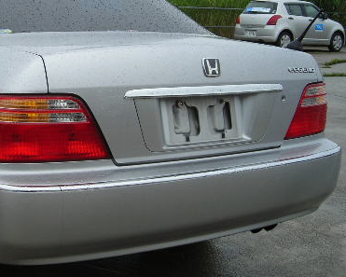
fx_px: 656
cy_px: 97
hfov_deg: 28.9
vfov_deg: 23.8
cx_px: 65
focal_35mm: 64
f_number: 3.2
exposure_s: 1/401
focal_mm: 6.3
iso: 50
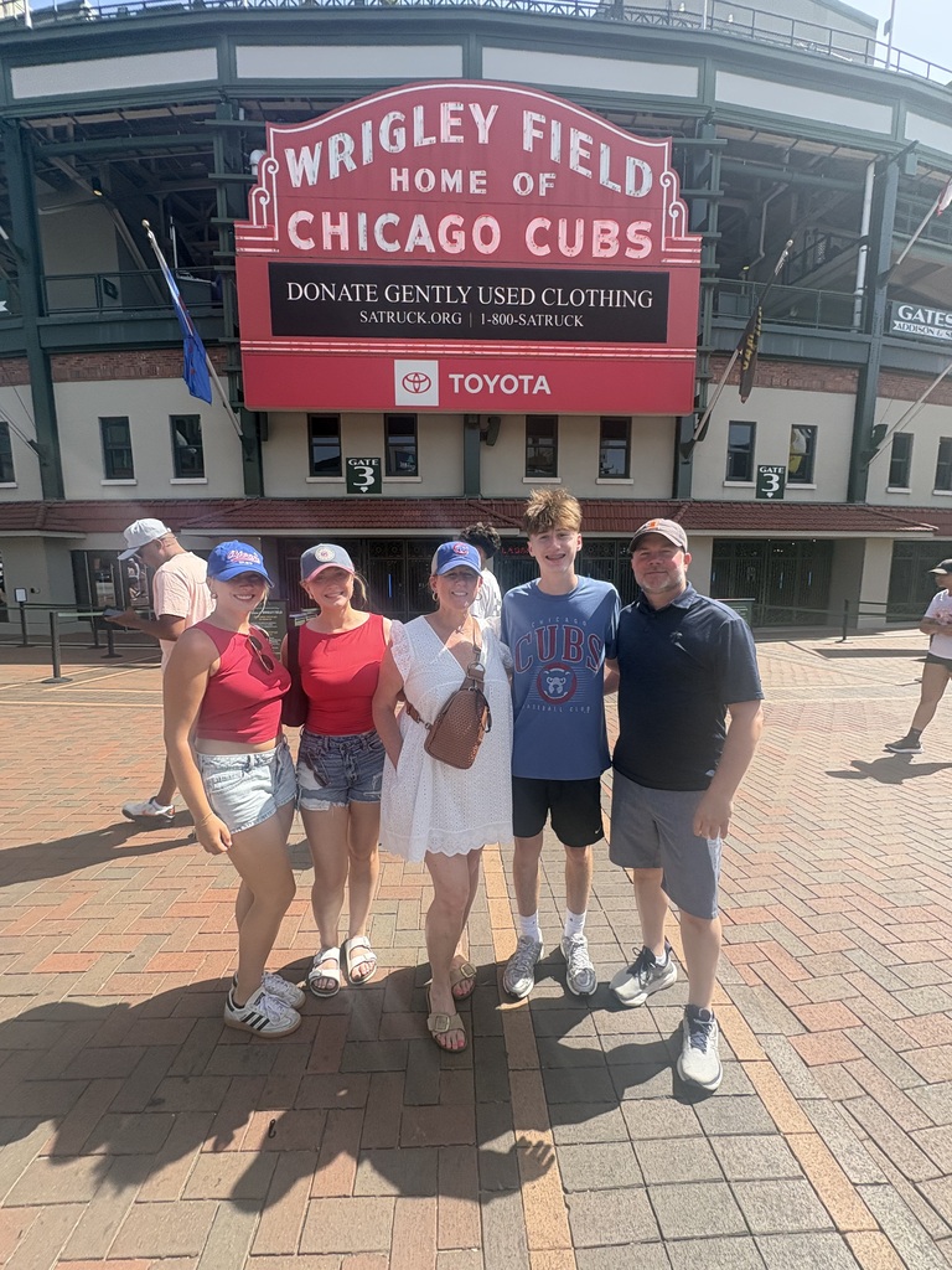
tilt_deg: -6.8
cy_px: 635
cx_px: 476
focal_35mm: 14
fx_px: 513
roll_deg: -2.1
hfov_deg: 85.7
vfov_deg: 102.1
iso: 50
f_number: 2.2
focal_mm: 2.22
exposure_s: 1/693
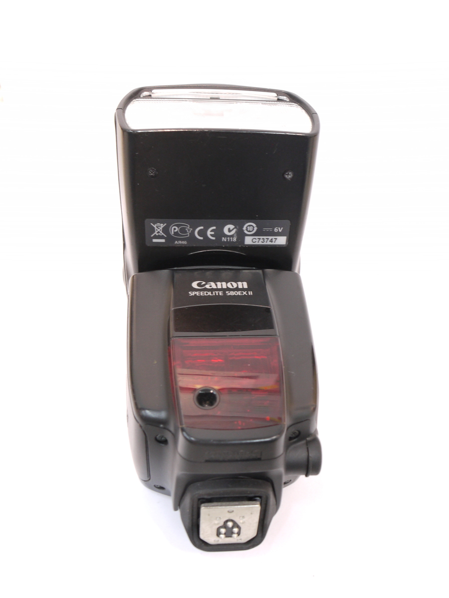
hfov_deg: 41.8
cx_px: 224
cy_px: 299
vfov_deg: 54.0
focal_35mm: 34
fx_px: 588
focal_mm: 17
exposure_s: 1/6
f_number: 8
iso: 400
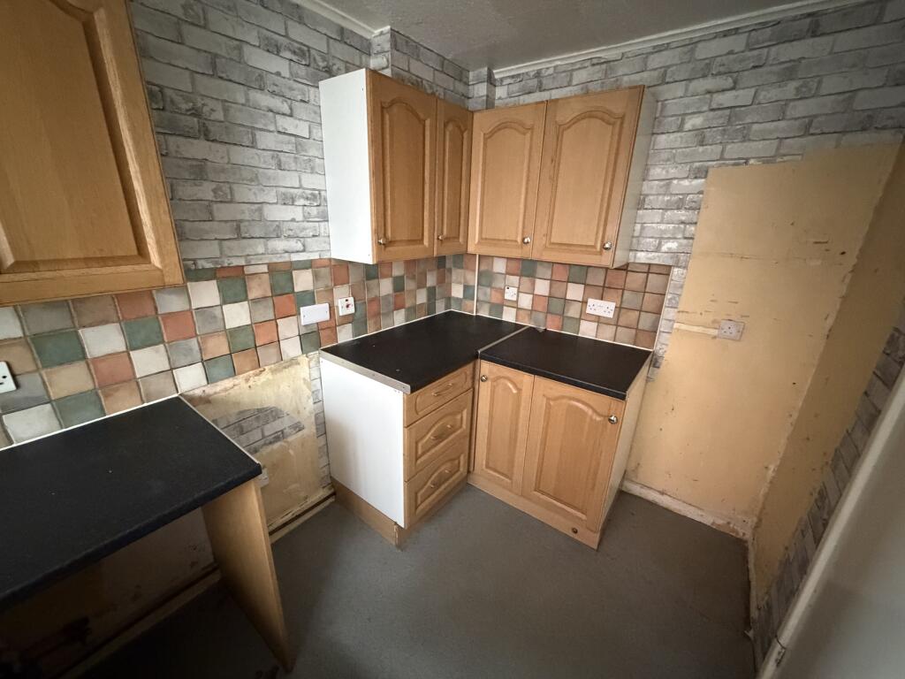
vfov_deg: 85.7
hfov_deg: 102.1
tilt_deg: -18.8
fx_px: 366
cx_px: 452
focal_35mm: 14
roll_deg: -1.5
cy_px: 340
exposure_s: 1/40
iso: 1250
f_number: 2.2
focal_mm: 2.22
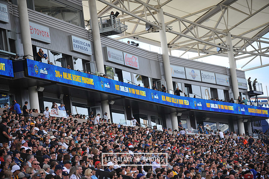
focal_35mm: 135
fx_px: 1008
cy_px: 90
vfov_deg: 10.1
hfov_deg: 15.2
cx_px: 134
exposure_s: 1/1250
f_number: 2.8
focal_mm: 135
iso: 280
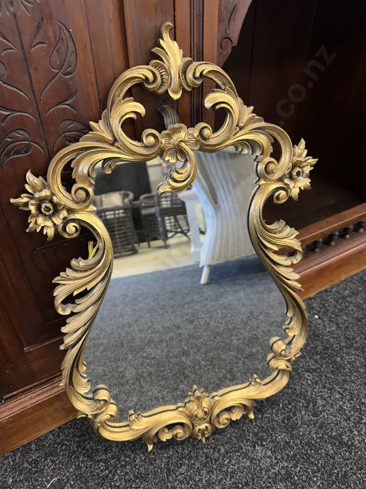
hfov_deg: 56.8
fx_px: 338
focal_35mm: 24
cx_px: 183
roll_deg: +1.9
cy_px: 244
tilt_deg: -36.6
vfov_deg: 71.6
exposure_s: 1/50
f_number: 1.78
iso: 320
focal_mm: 6.86
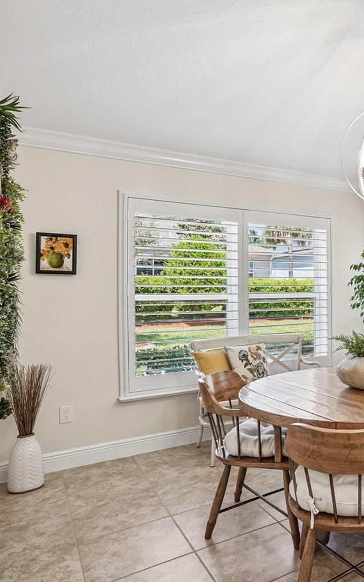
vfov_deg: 68.4
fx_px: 428
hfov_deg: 39.3
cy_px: 289
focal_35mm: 27
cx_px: 383
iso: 400
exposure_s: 1/30
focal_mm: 17
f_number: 9
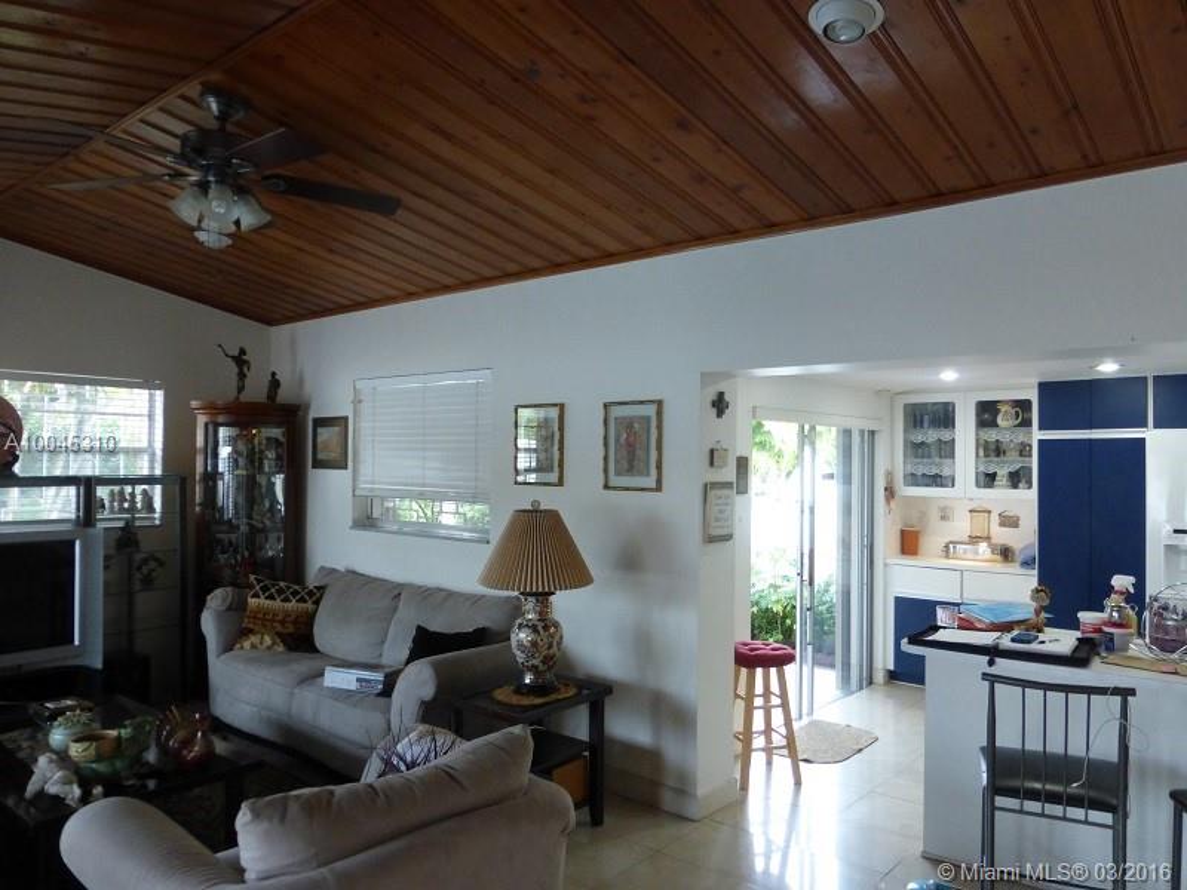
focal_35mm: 24
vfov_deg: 56.8
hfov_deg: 71.6
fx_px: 823
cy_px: 445
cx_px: 594
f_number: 3.3
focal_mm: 4.3
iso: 400
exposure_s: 1/50
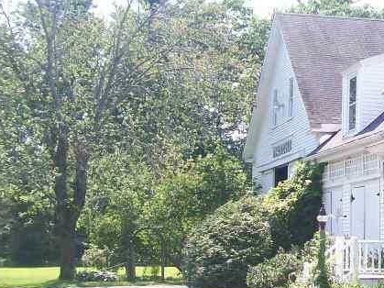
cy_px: 131
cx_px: 408
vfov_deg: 16.8
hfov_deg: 21.3
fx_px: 976
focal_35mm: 88
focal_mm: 6
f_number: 2.7
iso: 80
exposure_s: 1/391
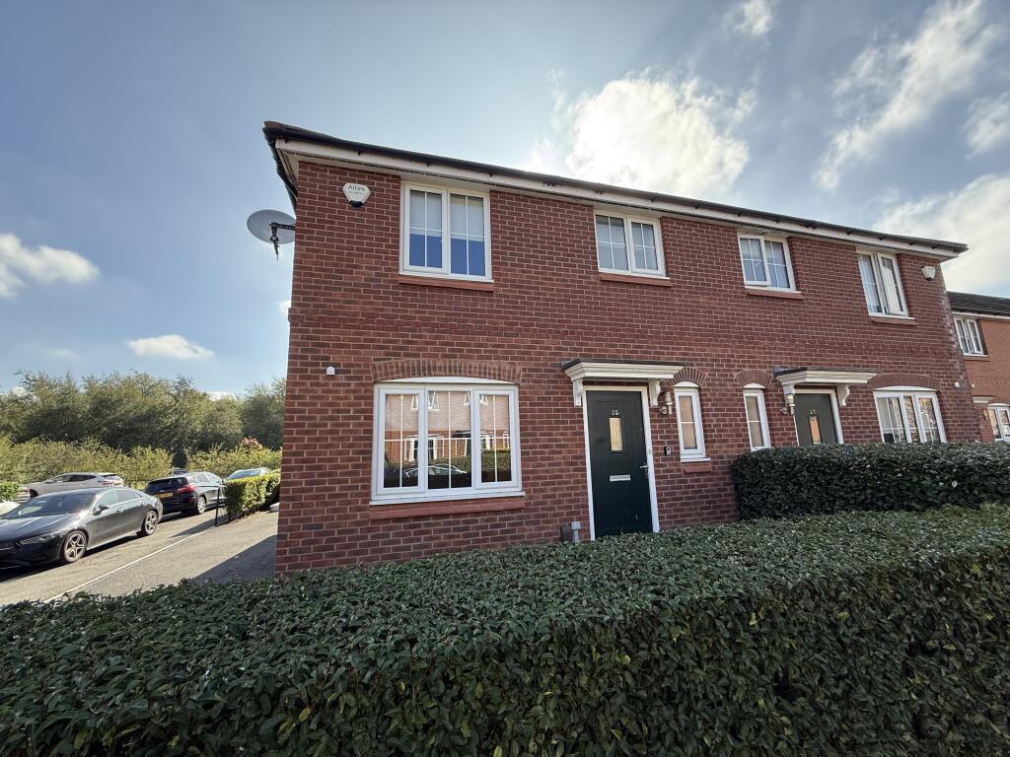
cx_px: 505
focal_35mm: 14
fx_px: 408
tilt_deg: +10.3
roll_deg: +1.6
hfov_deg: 102.1
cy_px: 378
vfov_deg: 85.7
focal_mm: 2.22
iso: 50
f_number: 2.2
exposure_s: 1/638
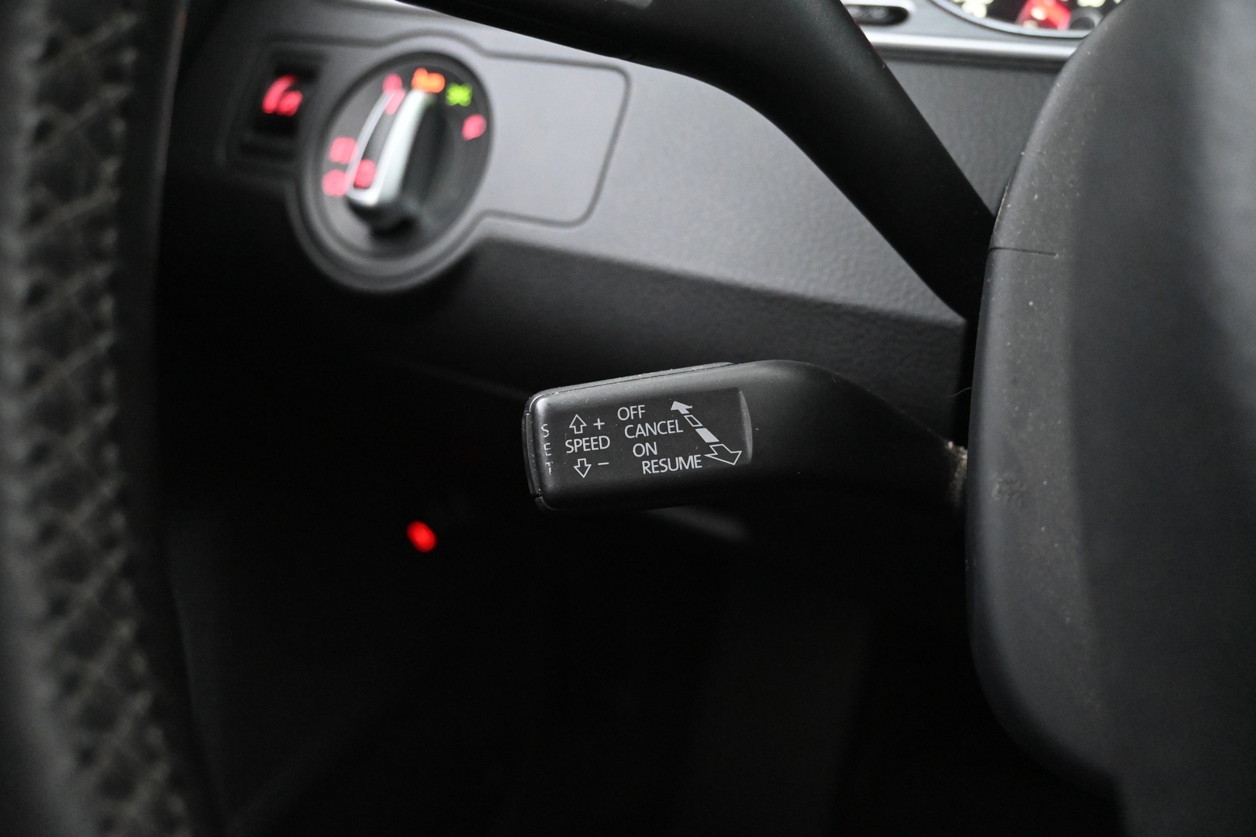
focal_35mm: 31
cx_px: 628
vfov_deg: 42.6
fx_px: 1073
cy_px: 418
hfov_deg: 60.7
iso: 7200
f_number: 3.8
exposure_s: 1/30
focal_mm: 20.5
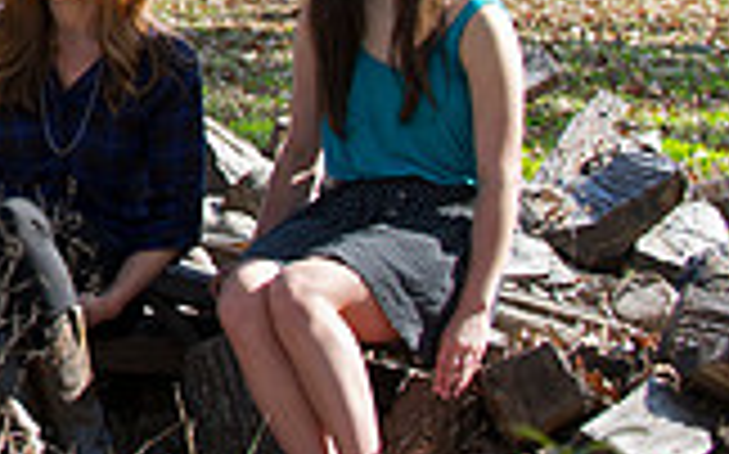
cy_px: -135
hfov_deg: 8.0
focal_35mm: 256
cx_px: -490
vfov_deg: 5.1
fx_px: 5083
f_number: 5.6
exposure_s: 1/250
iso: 400
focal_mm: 70
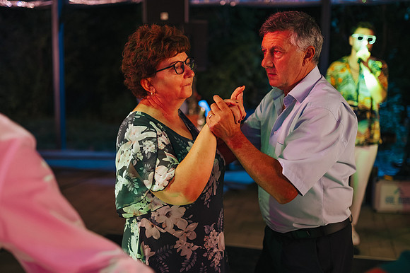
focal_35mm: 43
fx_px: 491
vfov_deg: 31.1
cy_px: 136
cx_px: 184
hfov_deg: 45.3
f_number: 1.4
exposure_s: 1/200
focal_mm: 35
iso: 1000
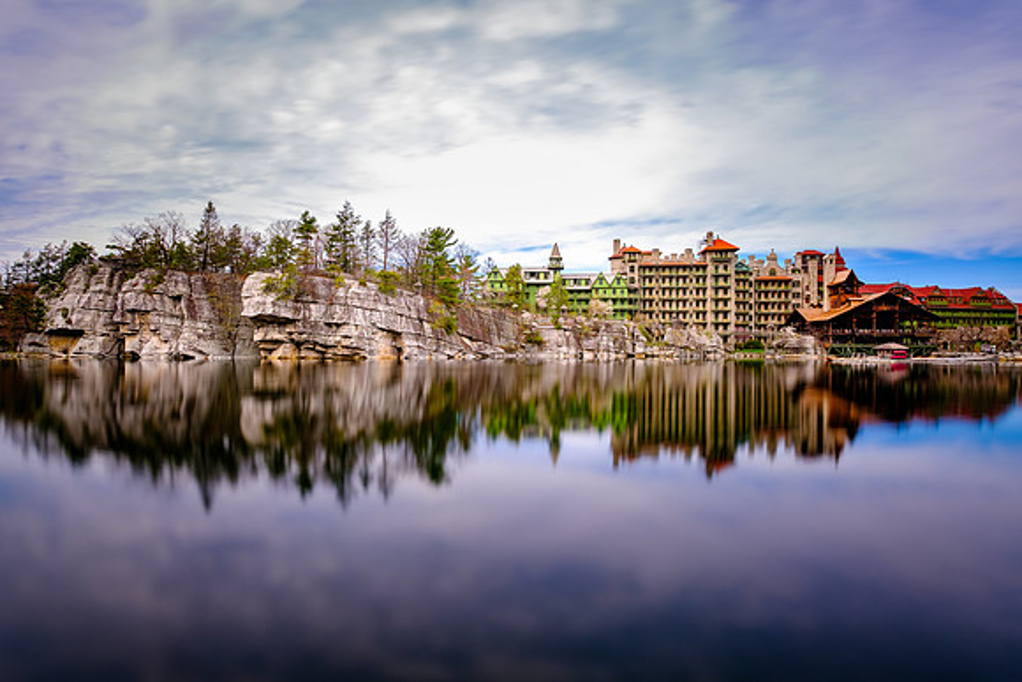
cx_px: 508
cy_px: 341
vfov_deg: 61.4
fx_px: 574
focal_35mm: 20
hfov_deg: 83.4
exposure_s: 13
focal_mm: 13.2
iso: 200
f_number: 8
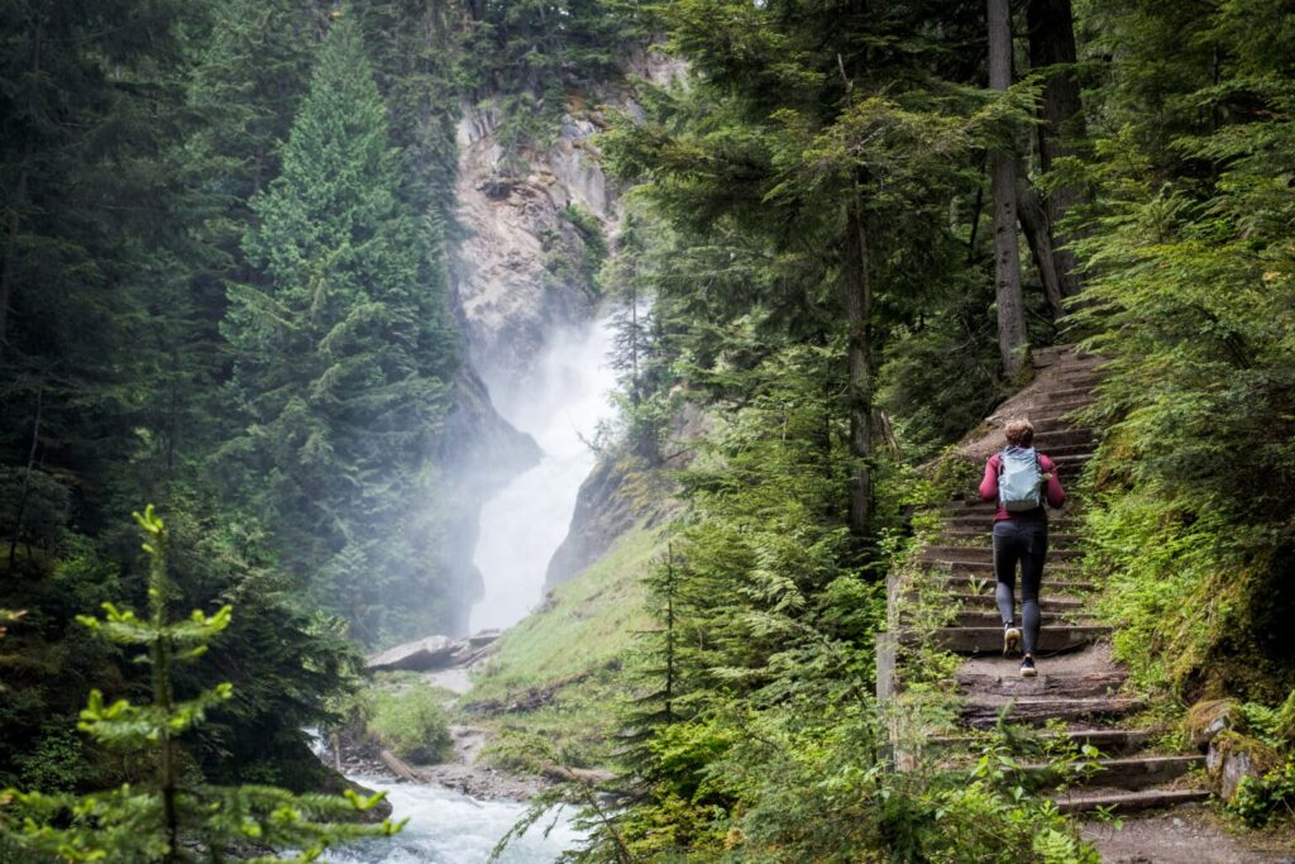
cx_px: 648
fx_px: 1619
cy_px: 432
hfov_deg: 43.6
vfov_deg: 29.9
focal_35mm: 45
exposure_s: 1/800
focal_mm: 30.2
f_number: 3.2
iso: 500
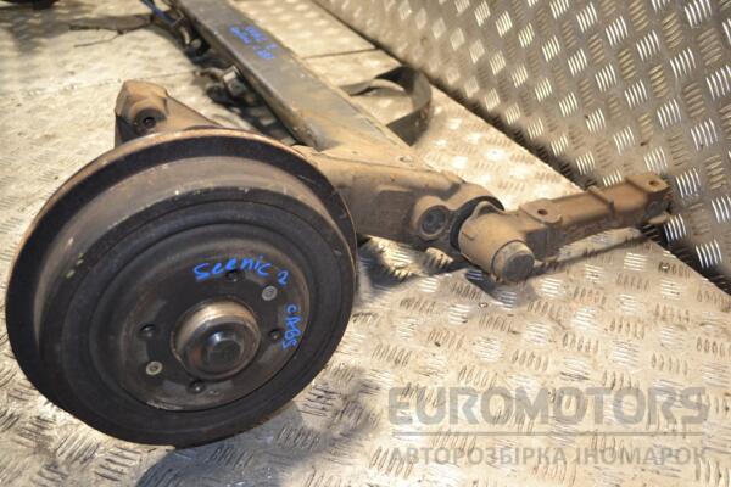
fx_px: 792
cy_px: 244
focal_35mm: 39
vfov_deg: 34.2
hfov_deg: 49.6
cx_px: 366
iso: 400
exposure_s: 1/60
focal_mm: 26
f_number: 4.2
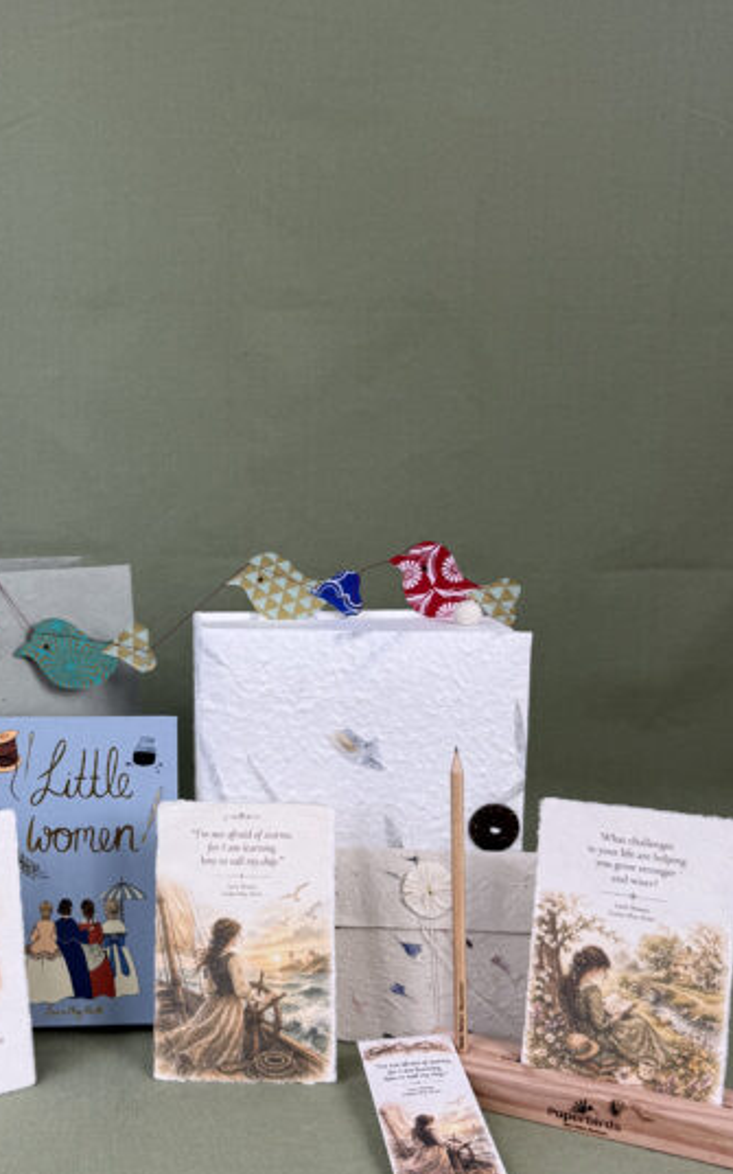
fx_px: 1215
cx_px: 168
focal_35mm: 38
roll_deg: -0.5
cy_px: 646
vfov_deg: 51.5
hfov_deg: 32.8
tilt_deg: -8.4
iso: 64
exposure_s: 1/121
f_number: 1.78
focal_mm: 6.76
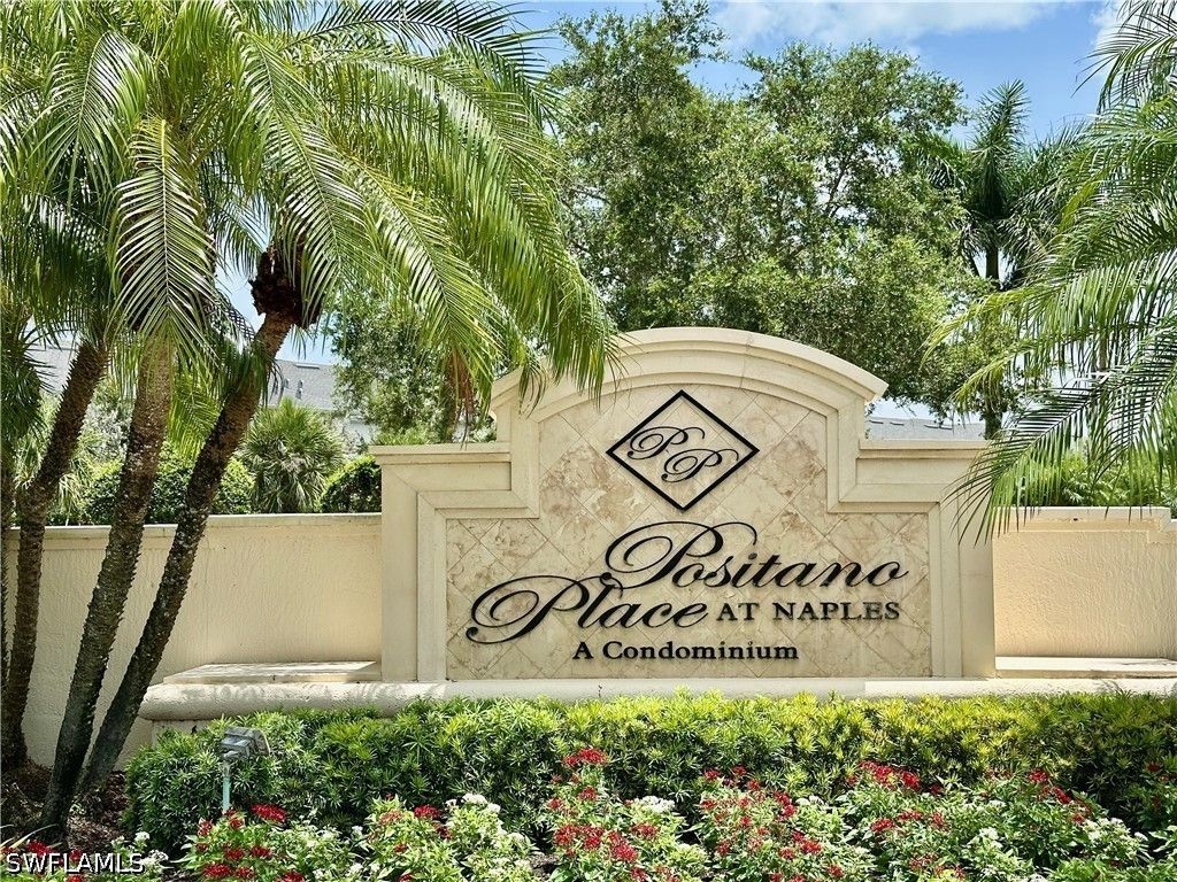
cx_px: 588
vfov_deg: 30.3
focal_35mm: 48
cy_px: 441
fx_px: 1632
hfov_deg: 39.7
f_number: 1.78
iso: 64
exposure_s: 1/2358
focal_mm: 6.86
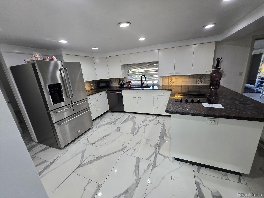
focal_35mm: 13
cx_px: 132
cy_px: 99
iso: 100
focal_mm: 1.7
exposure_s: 1/60
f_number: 2.2
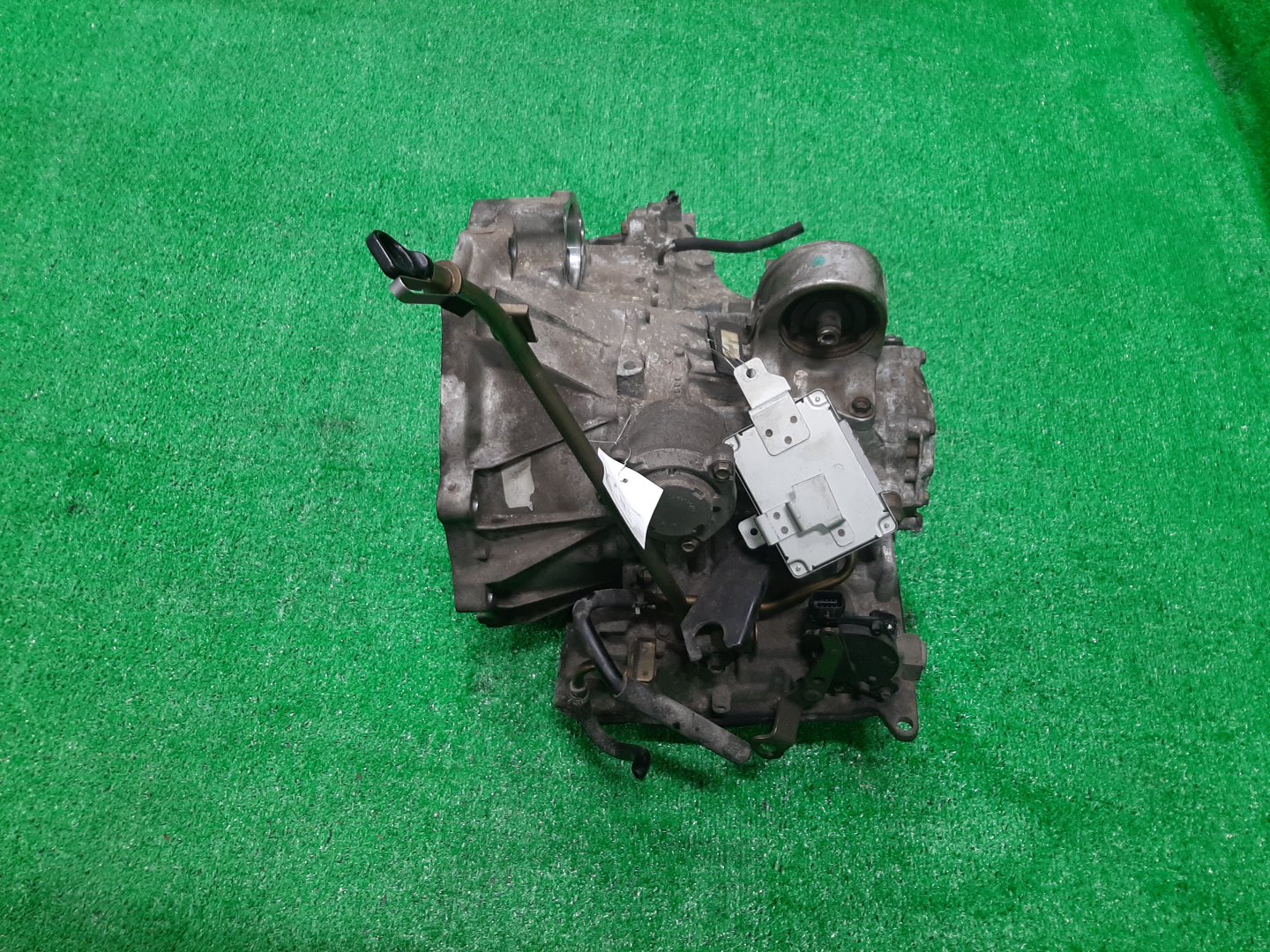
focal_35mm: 26
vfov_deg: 53.1
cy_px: 476
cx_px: 635
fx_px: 954
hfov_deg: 67.3
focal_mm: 3.93
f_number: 1.7
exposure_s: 1/50
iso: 97
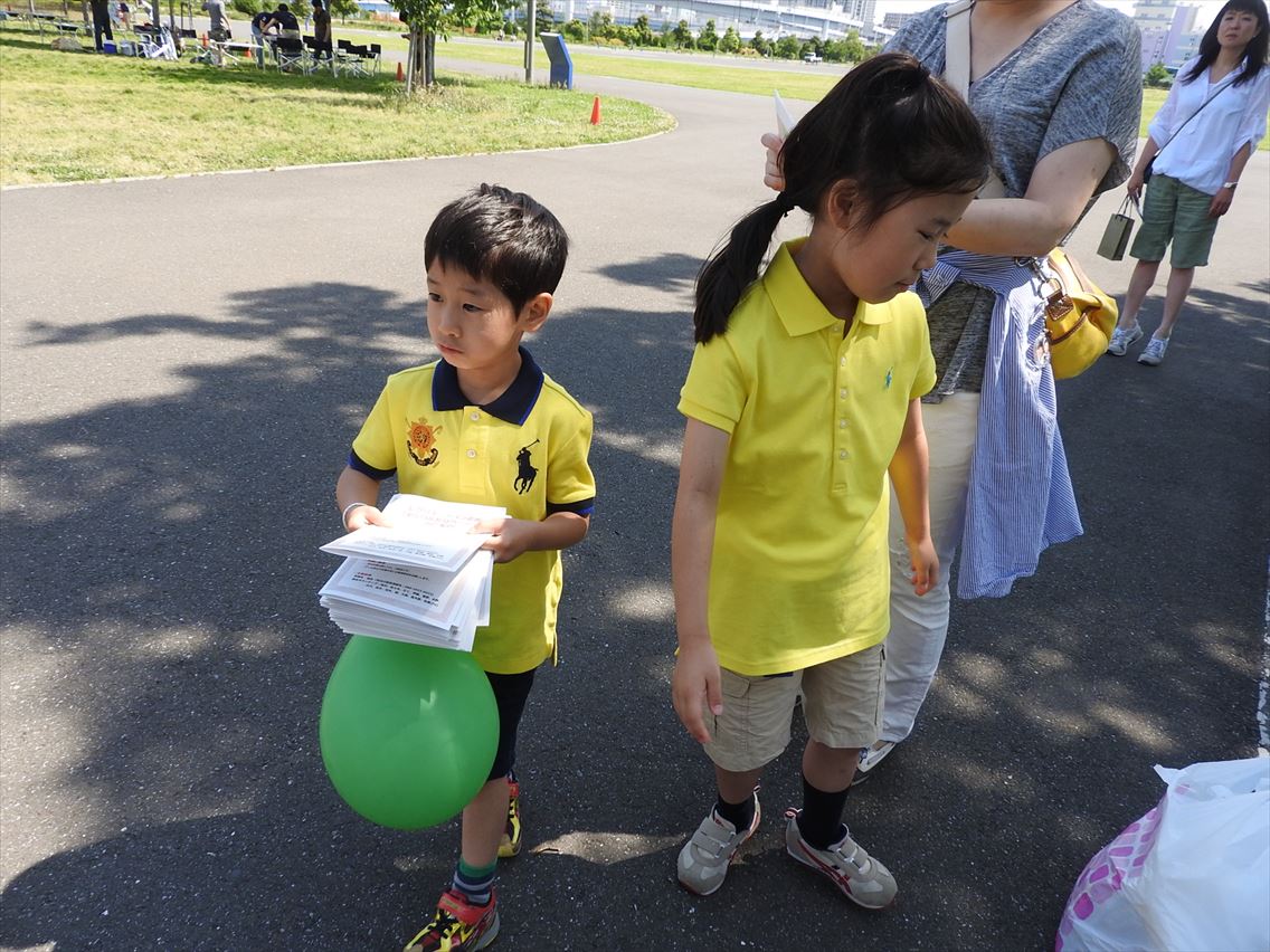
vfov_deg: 56.8
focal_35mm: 24
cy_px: 476
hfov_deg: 71.6
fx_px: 881
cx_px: 635
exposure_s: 1/500
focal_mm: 4.3
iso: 100
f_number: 3.3
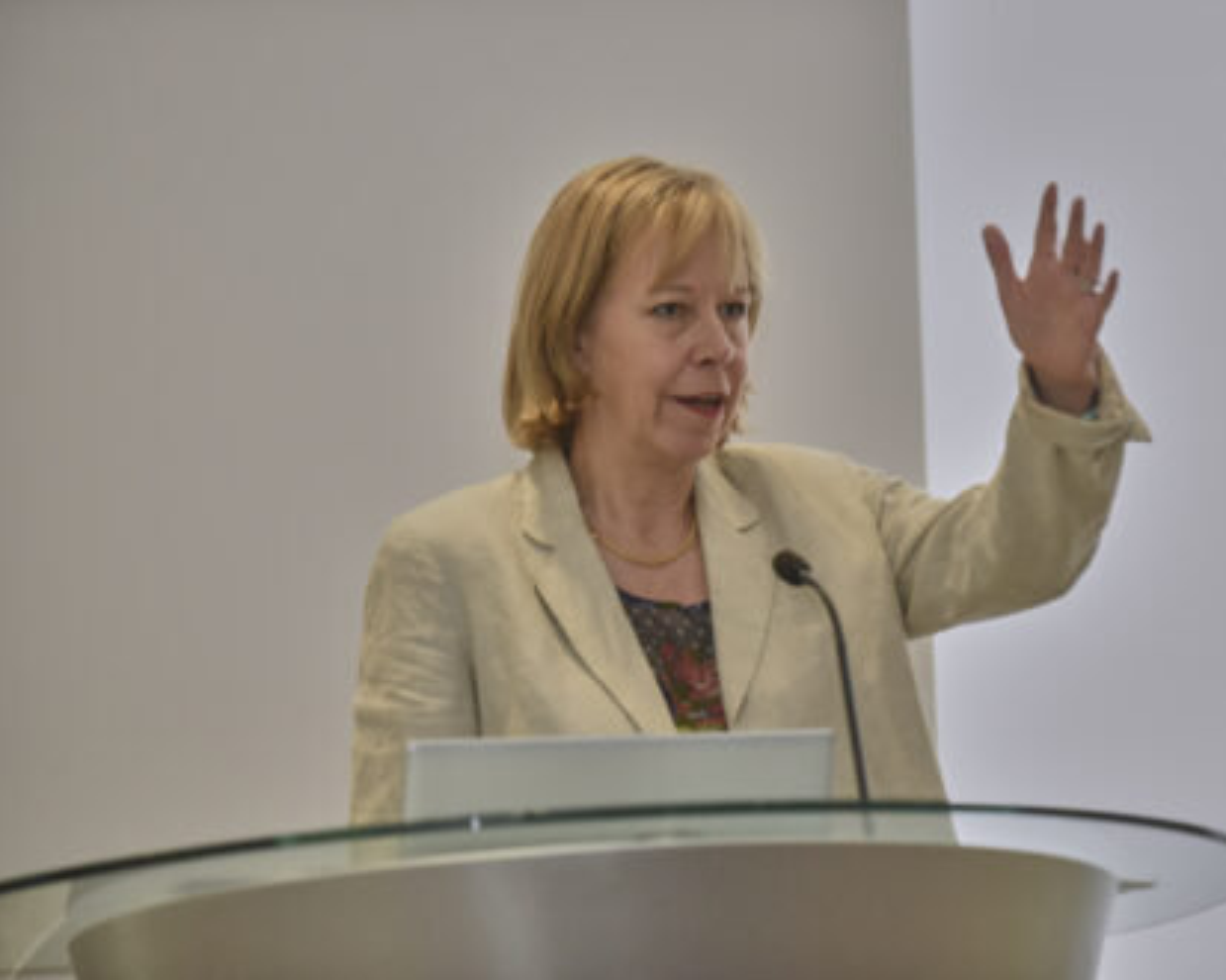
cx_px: 730
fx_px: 5984
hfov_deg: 11.7
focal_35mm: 165
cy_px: 487
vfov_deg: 9.4
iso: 2000
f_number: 3.5
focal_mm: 145
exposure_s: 1/160
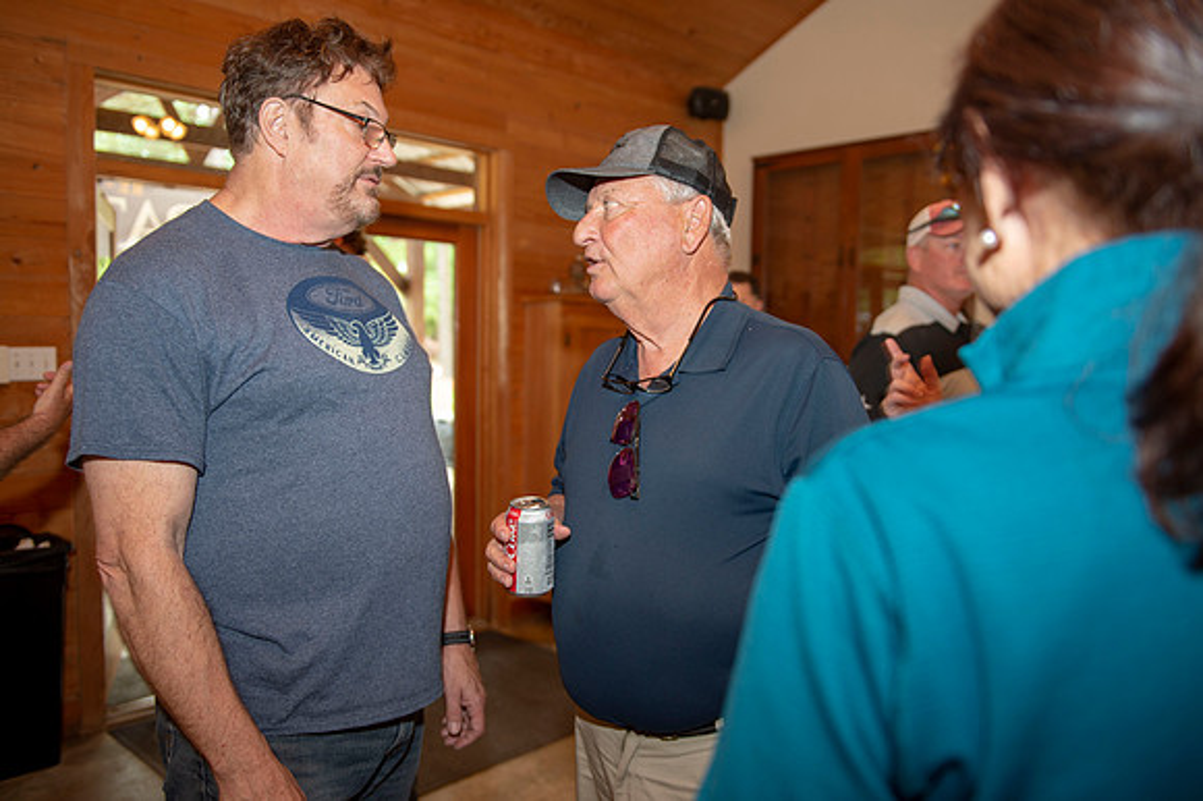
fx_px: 968
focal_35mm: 29
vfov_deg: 44.9
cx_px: 602
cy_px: 400
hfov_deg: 63.7
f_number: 3.2
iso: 250
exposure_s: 1/60
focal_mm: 29
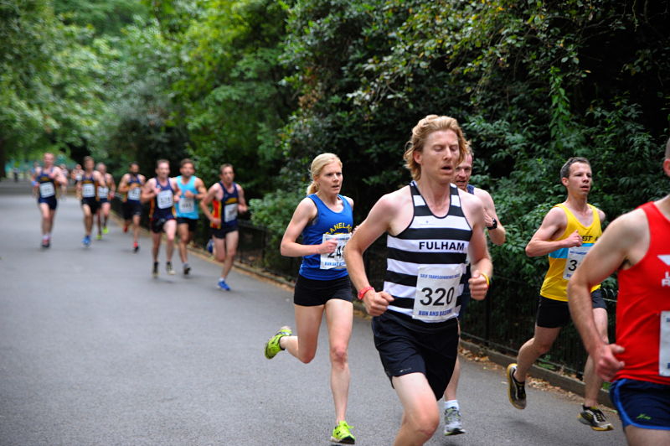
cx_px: 335
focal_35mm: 70
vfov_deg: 19.4
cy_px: 223
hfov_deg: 28.9
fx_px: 1302
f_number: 2.8
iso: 2800
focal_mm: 70
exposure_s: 1/320
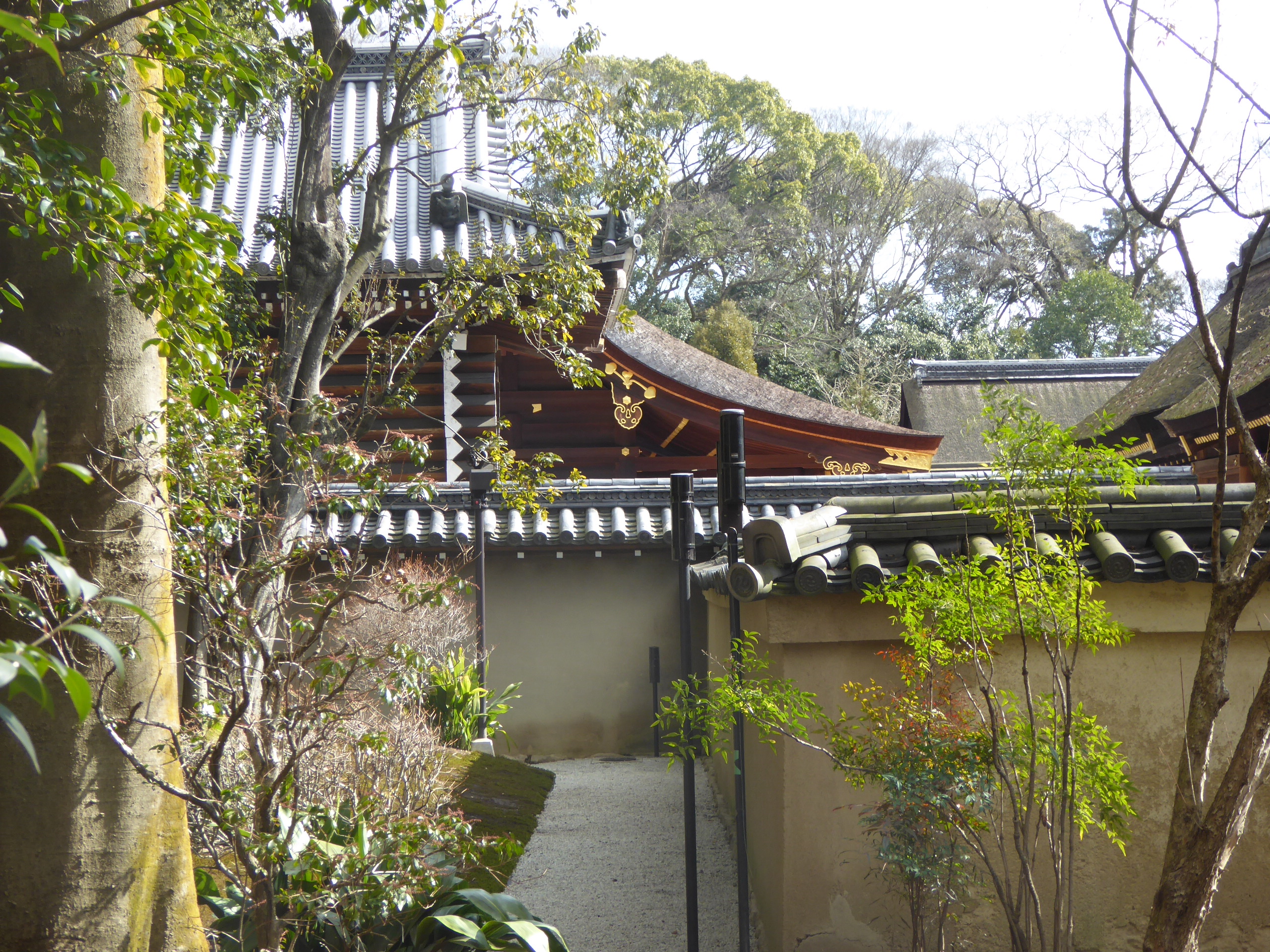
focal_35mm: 91
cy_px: 476
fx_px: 3339
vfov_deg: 16.2
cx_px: 635
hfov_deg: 21.5
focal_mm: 15
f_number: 4.8
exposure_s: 1/125
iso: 100
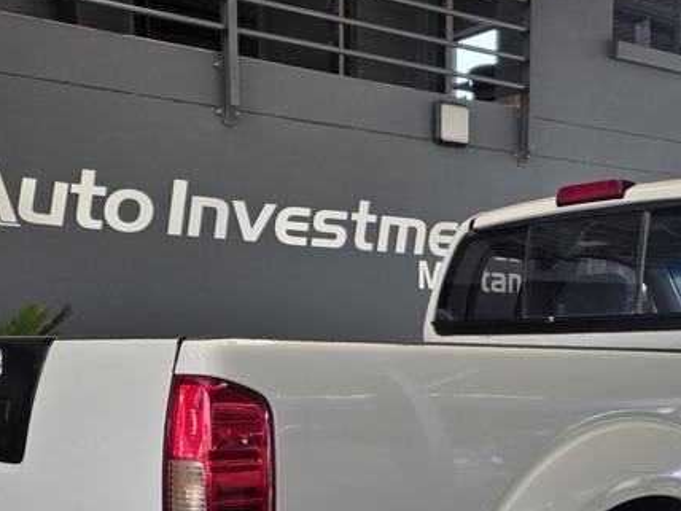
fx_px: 1082
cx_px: 453
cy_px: 487
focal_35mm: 55
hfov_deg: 34.6
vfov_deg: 25.5
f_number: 1.7
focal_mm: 6.25
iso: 32
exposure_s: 1/180
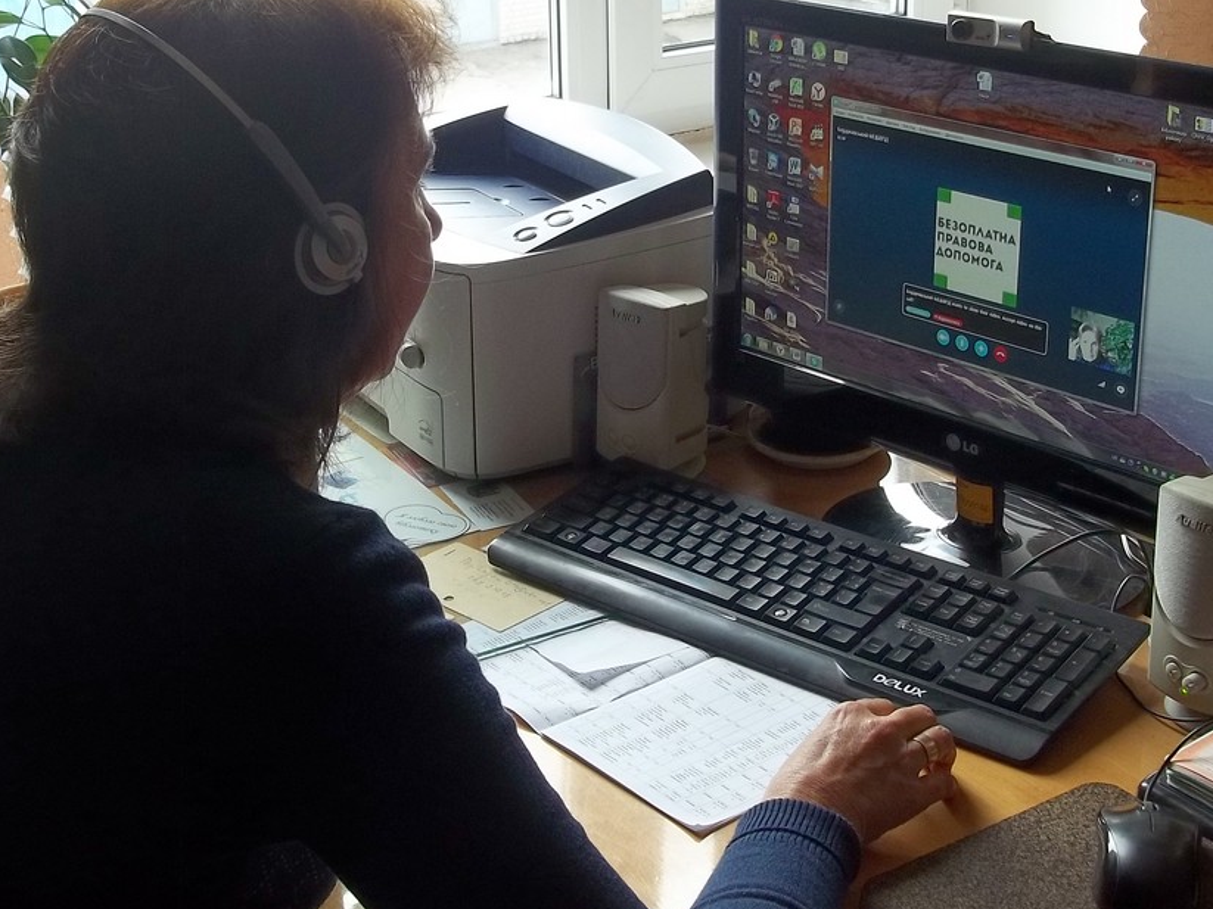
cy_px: 342
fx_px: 1962
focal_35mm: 56
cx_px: 600
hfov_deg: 34.4
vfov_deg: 26.0
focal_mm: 6.5
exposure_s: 1/40
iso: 64
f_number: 3.1
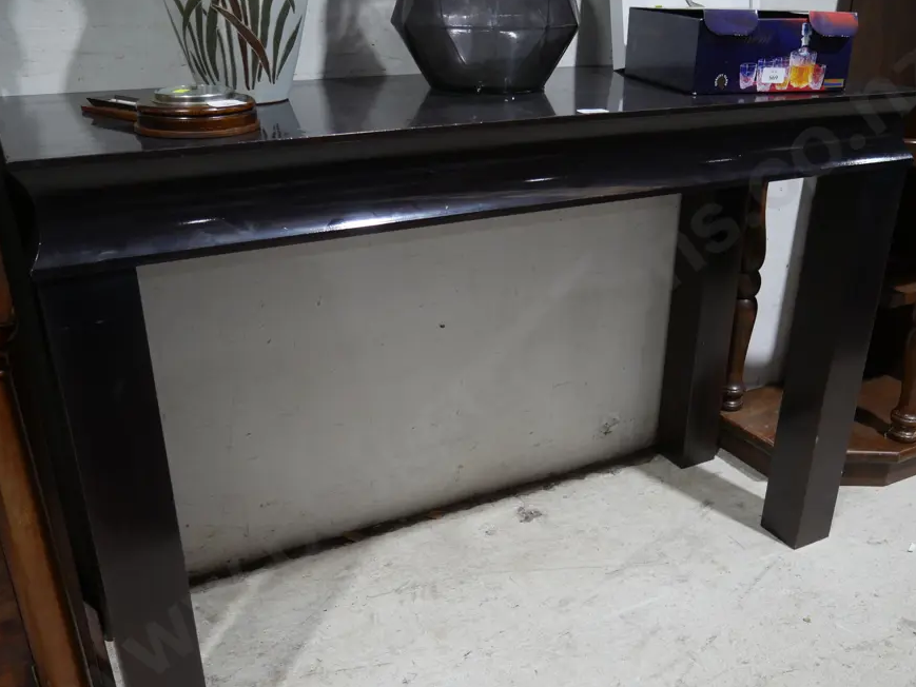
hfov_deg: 55.2
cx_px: 504
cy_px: 385
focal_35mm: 33
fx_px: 873
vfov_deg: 42.9
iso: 320
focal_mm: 14
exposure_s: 1/60
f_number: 3.5
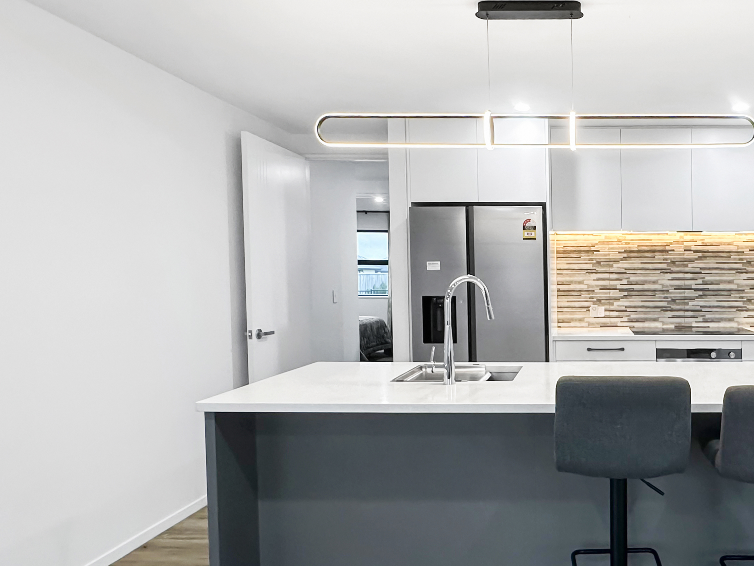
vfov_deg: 54.9
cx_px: 569
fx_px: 544
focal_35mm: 25
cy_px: 295
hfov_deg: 65.0
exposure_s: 1/100
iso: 160
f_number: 2.2
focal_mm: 2.22
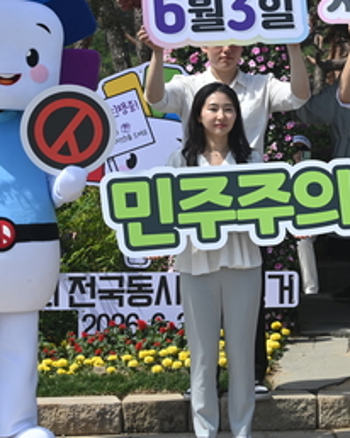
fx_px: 1983
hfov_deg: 10.0
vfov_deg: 12.6
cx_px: 401
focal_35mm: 153
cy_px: 134
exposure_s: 1/400
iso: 400
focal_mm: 70
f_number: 11
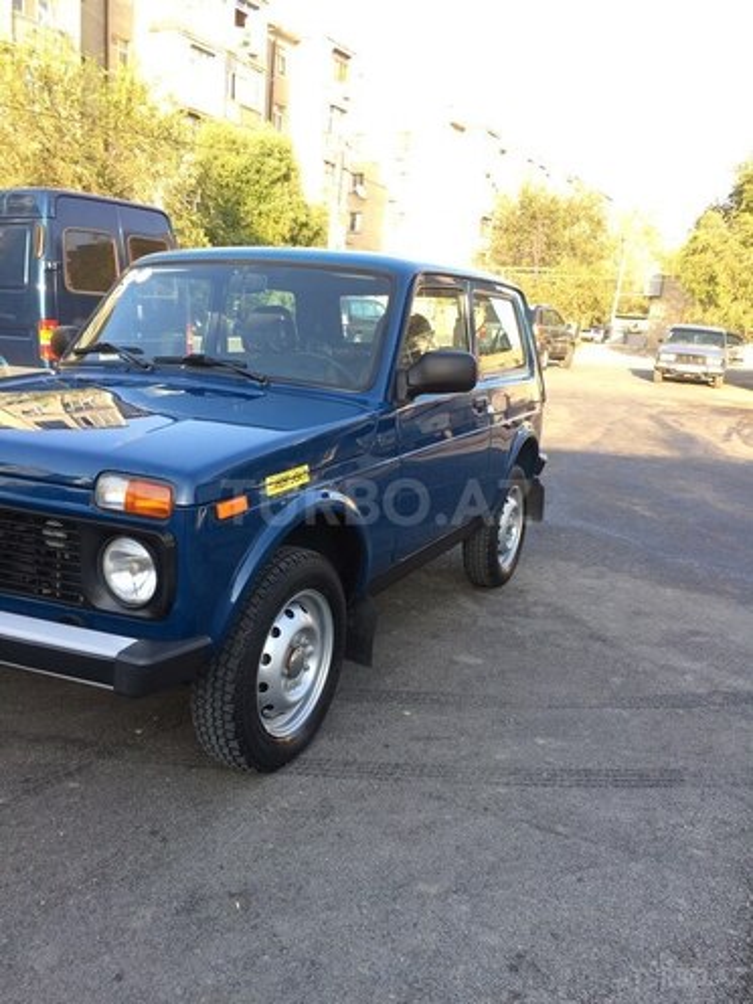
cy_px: 502
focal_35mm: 29
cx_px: 376
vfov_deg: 61.7
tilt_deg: -14.4
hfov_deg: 48.2
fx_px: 841
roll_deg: -2.3
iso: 32
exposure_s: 1/167
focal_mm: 4.15
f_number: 2.2
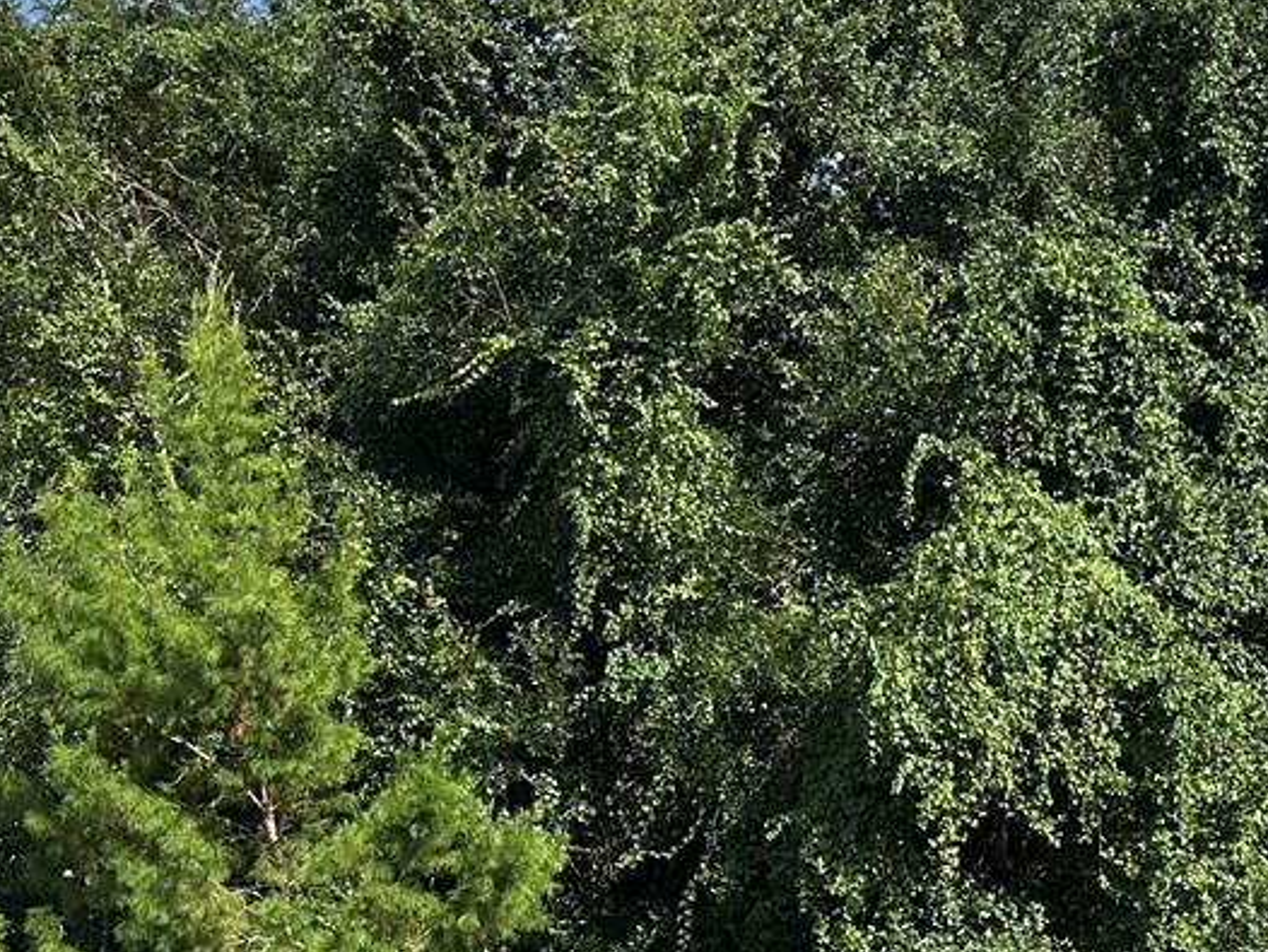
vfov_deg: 20.1
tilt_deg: +11.2
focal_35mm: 73
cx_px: 588
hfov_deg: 26.7
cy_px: 668
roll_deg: +3.7
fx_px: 2675
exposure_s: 1/3155
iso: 80
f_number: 1.78
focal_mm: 6.86
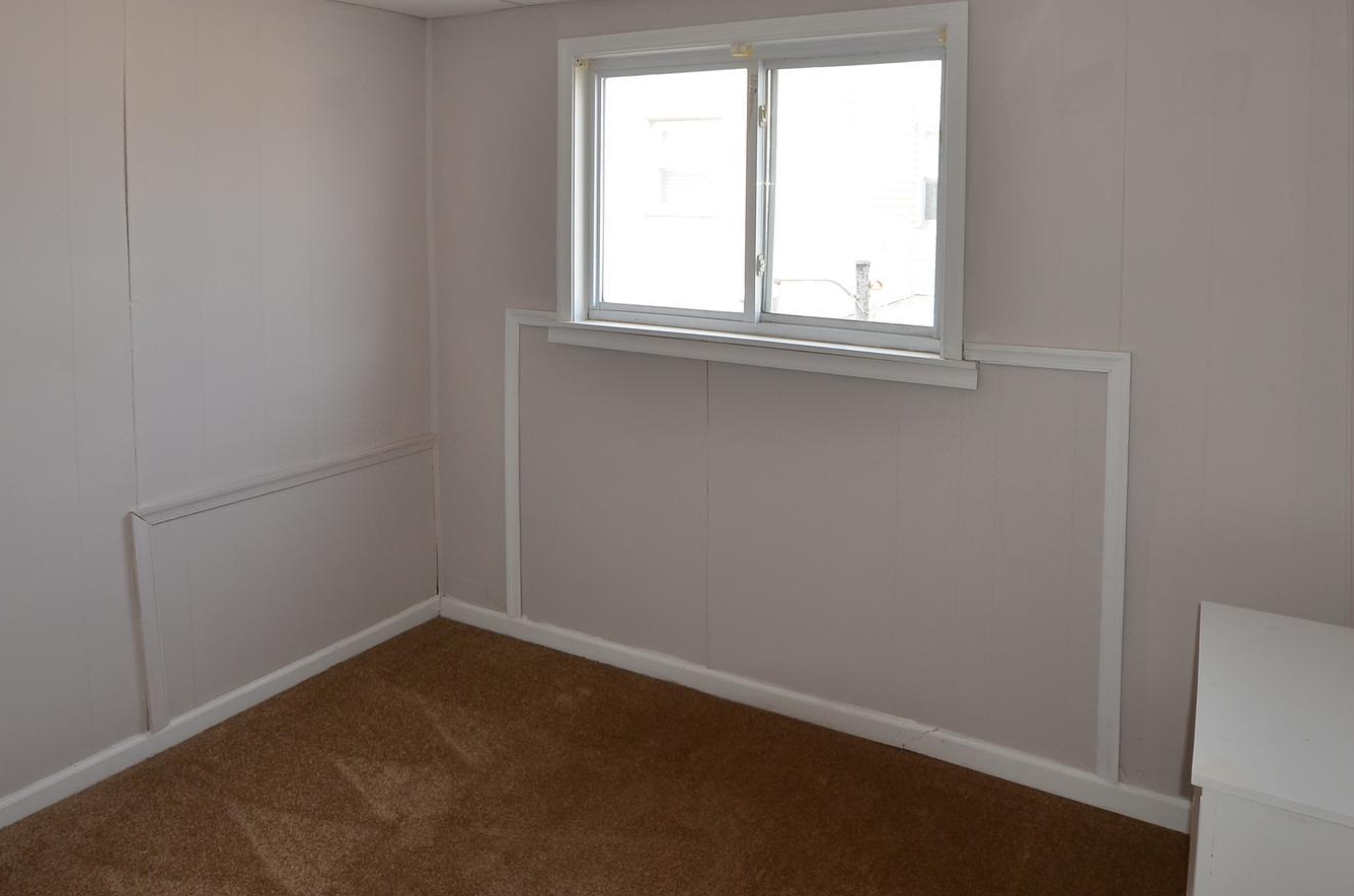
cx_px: 717
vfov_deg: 53.0
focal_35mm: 23
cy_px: 251
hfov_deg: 76.2
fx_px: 863
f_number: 8
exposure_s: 1/60
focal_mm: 10
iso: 320
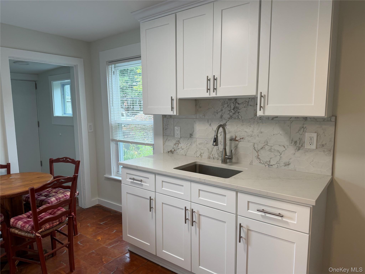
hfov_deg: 71.6
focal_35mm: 24
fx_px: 253
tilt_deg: -7.4
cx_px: 182
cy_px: 137
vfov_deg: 56.8
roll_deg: +0.0
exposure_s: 1/111
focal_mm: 6.76
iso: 100
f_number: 1.78
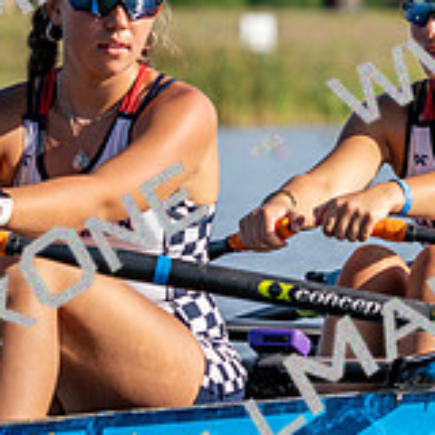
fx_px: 8772
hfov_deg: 2.8
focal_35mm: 617
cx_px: 663
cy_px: 132
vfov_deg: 2.8
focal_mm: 200
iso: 250
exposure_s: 1/2500
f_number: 6.3
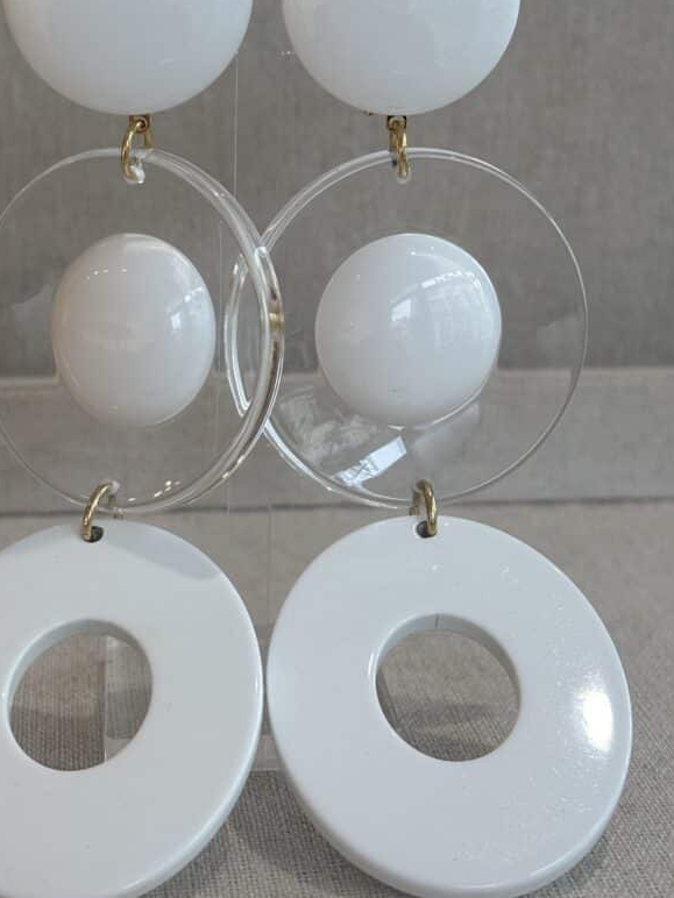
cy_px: 330
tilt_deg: -13.5
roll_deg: -1.0
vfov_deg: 28.1
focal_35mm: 69
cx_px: 257
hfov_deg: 21.3
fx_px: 1791
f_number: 1.6
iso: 32
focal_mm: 5.96
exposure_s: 1/174
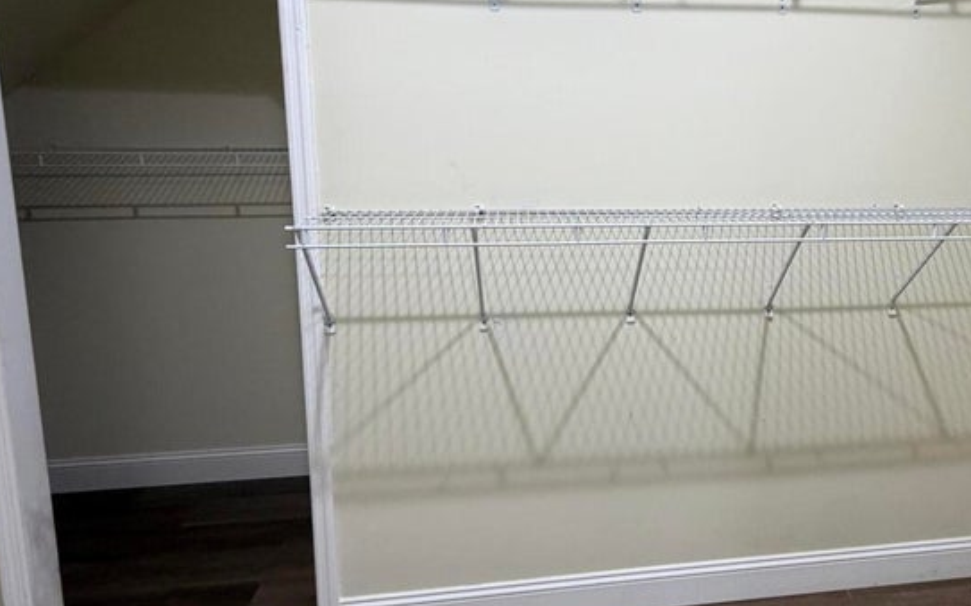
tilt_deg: -7.7
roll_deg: -0.2
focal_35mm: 28
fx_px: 741
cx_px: 637
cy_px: 252
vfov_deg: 44.3
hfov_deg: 65.0
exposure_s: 1/120
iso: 250
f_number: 2.2
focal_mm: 2.22
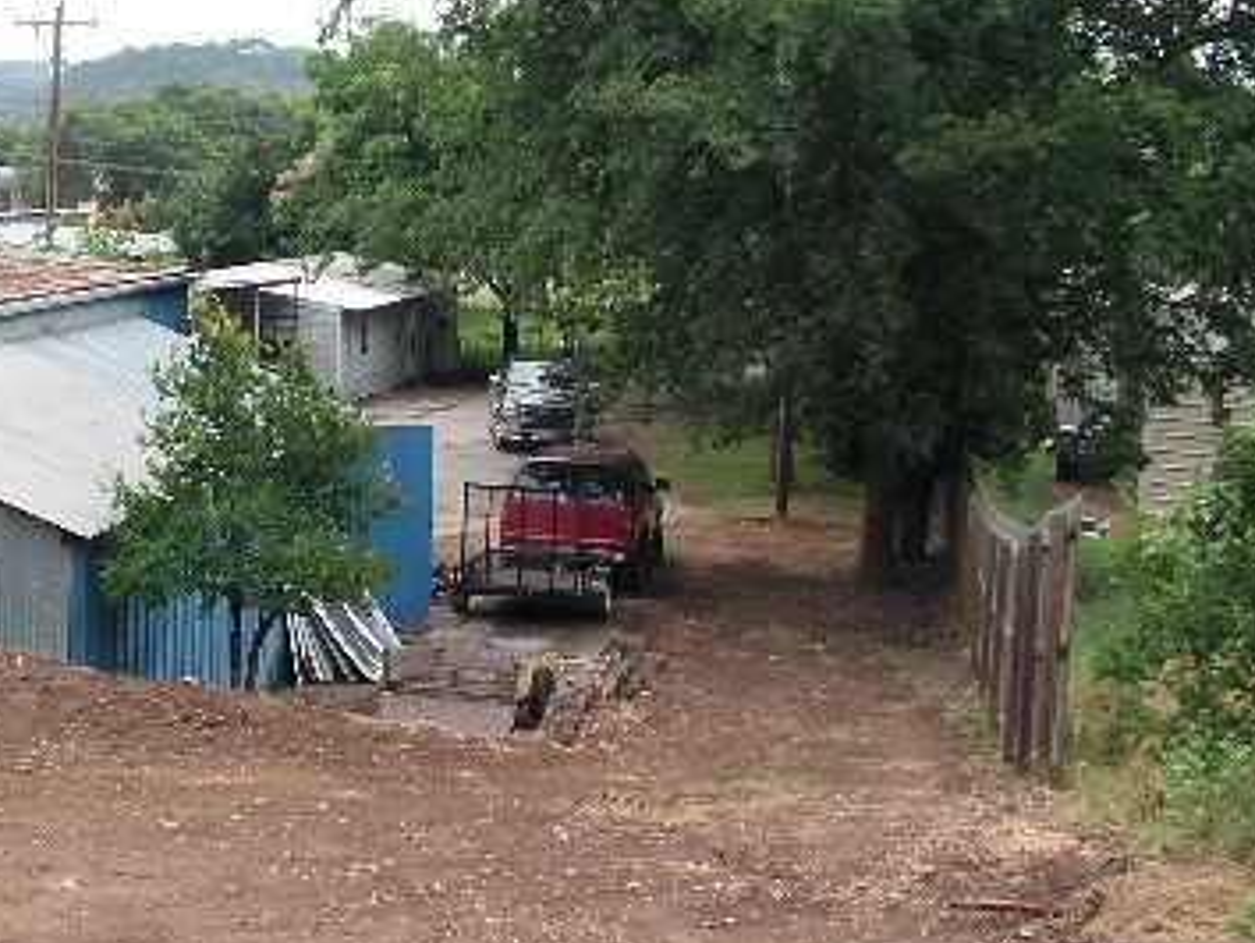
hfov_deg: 29.3
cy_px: 425
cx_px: 316
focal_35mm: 65
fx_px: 2358
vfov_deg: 22.6
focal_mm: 6
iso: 50
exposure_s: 1/60
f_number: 4.8
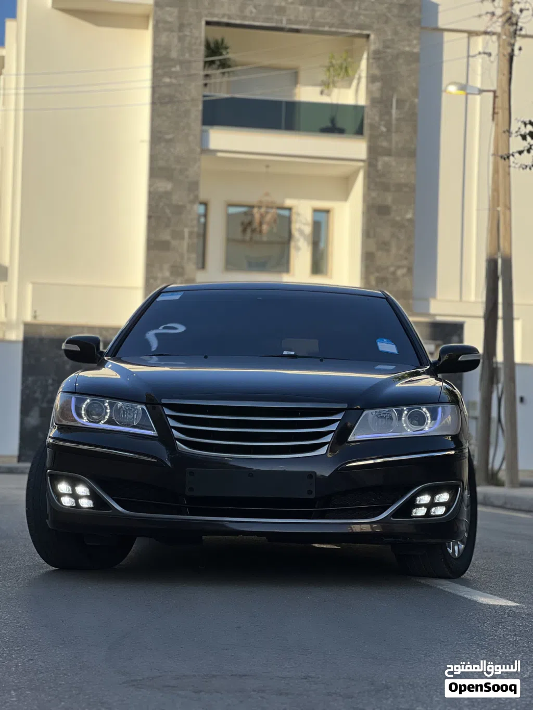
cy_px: 355
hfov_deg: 19.1
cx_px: 266
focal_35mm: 77
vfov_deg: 25.3
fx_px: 1581
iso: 32
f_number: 2.8
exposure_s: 1/481
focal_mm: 9
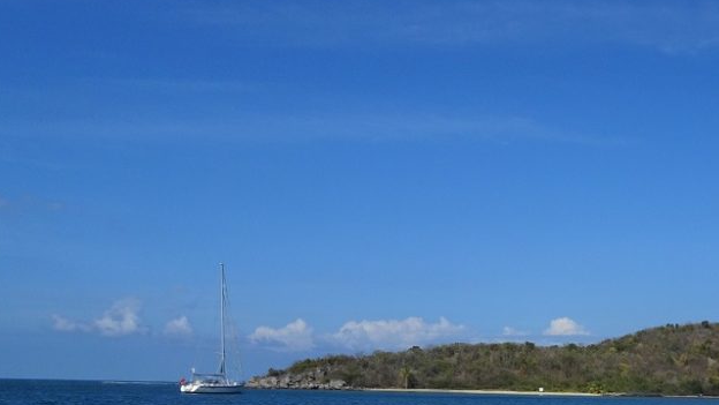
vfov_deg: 23.5
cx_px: 666
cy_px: 398
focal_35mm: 49
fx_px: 934
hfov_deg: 38.7
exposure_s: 1/2000
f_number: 3.5
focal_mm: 4.1
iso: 80
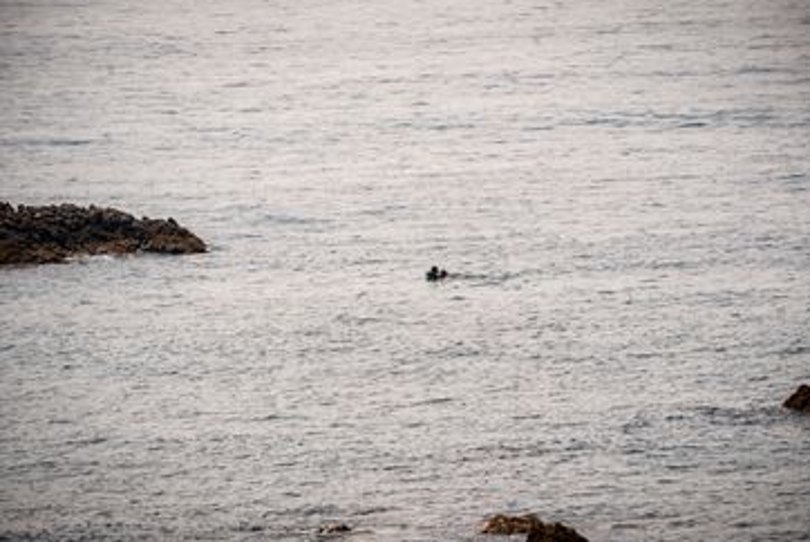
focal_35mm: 254
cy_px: 283
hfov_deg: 8.1
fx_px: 5719
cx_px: 430
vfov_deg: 5.4
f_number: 7.1
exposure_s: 1/400
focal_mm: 230
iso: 100
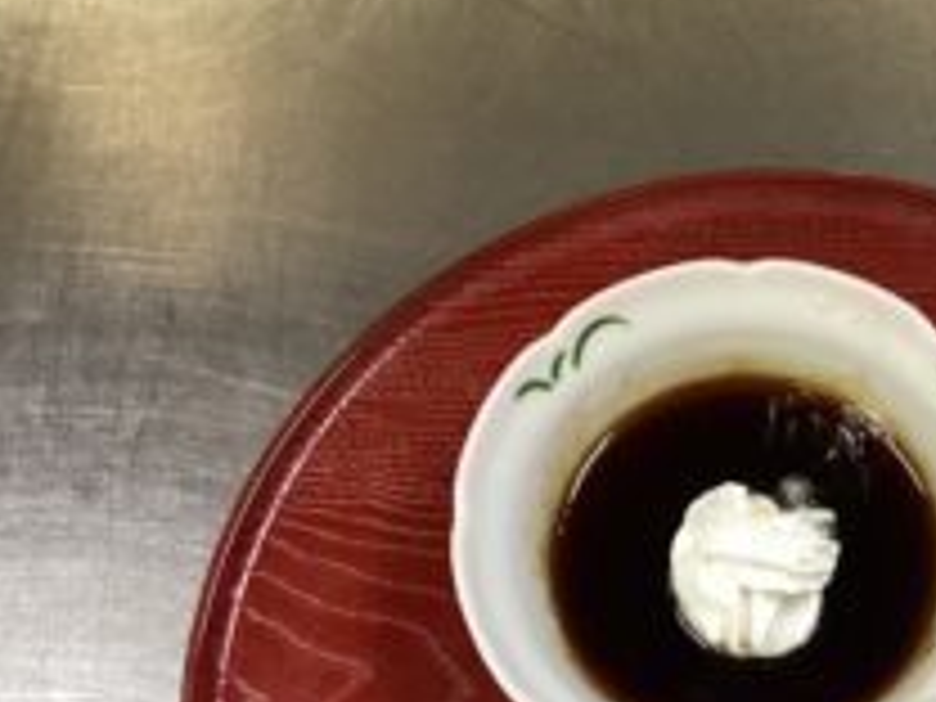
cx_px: 803
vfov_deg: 25.7
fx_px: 1514
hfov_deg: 33.0
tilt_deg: -71.0
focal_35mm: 56
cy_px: 560
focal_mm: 3.3
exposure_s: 1/60
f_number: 2.4
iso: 200
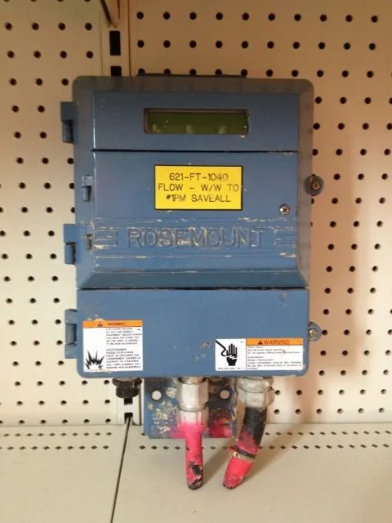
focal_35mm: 35
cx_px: 196
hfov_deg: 40.7
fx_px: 528
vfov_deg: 52.6
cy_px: 262
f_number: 2.4
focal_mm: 4.28
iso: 250
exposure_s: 1/20
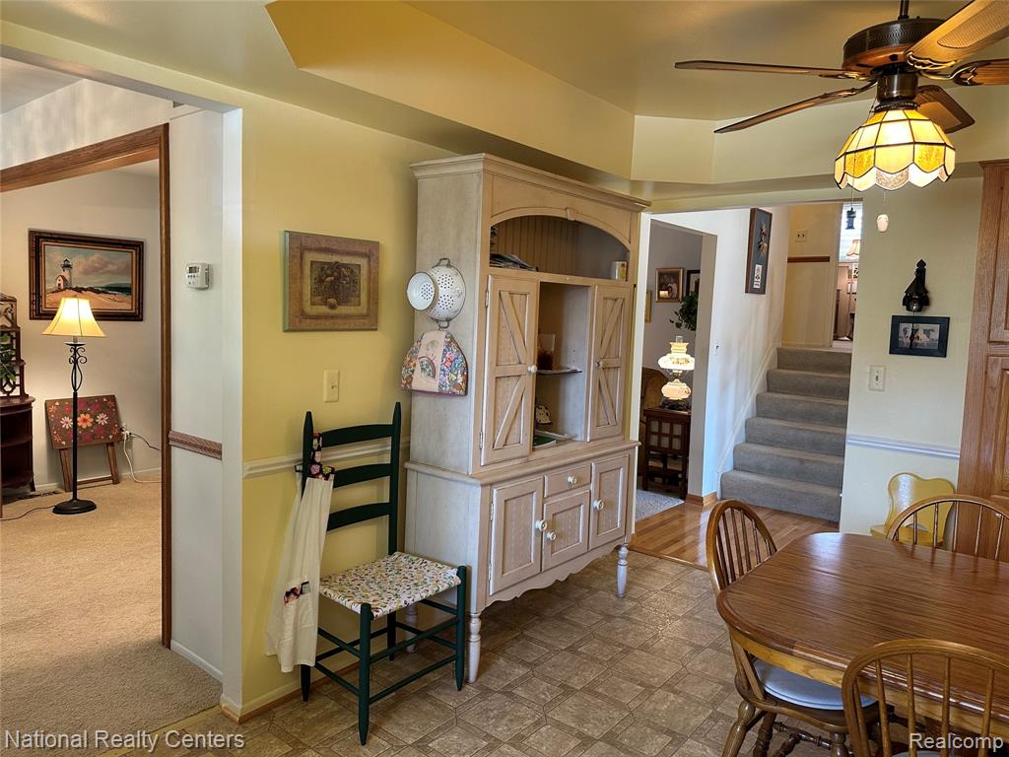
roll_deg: -2.3
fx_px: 700
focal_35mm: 24
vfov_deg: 56.8
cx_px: 504
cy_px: 378
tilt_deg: -4.8
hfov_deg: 71.6
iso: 200
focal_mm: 6.86
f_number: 1.78
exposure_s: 1/120
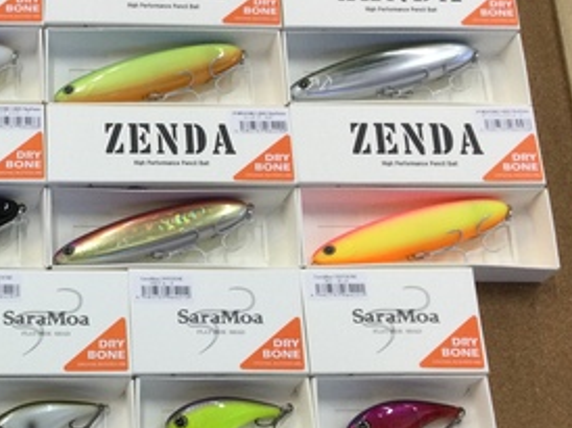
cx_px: 29
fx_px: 1123
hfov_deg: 27.3
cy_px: 336
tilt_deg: -71.5
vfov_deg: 21.3
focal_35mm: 68
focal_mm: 3.3
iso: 32
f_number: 2.4
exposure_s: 1/40
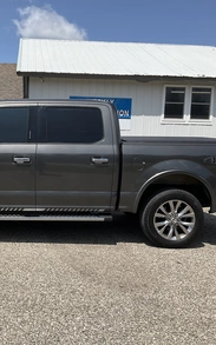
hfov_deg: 30.0
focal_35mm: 42
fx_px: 396
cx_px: 52
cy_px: 172
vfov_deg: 47.2
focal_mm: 3
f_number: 1.8
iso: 25
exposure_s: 1/2538
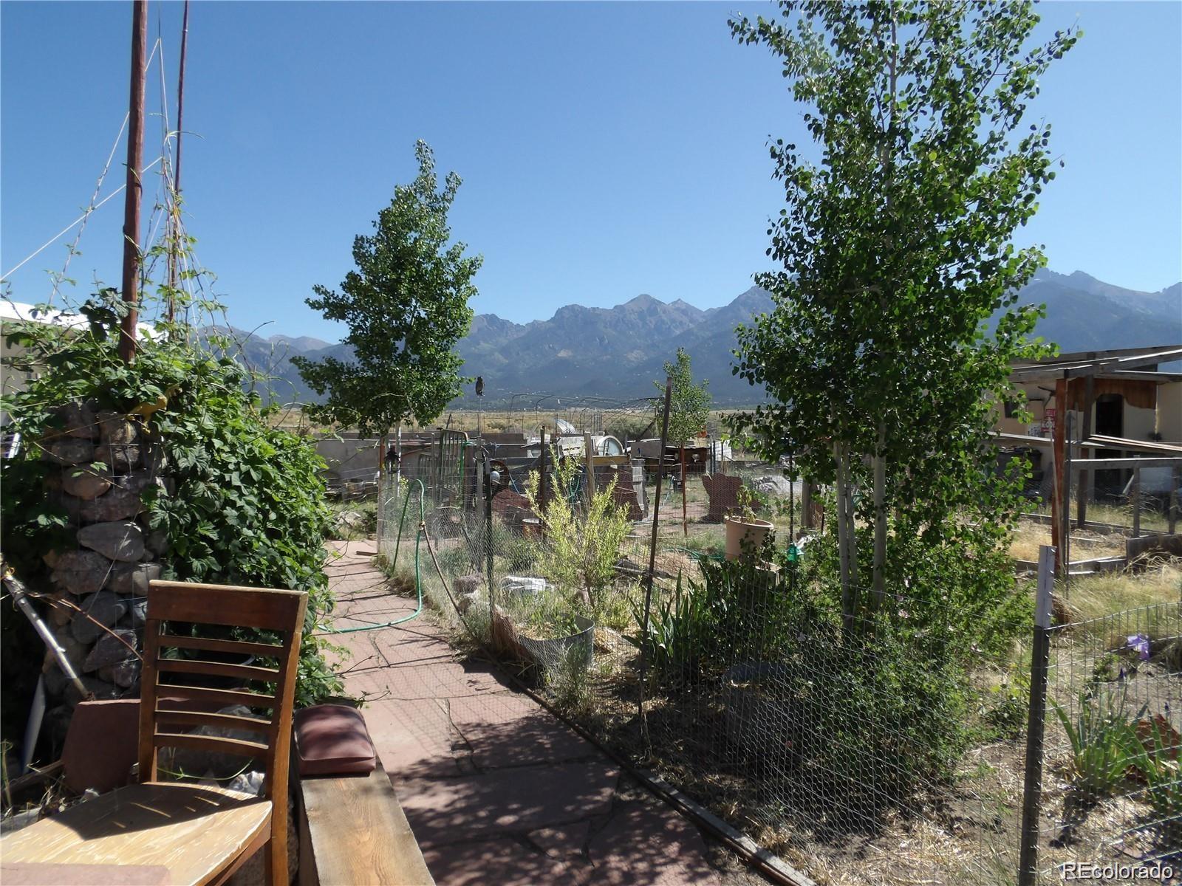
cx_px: 591
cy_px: 443
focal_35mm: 23
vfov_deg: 58.9
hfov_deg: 73.9
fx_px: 785
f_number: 4.1
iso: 100
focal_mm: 4.2
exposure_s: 1/593
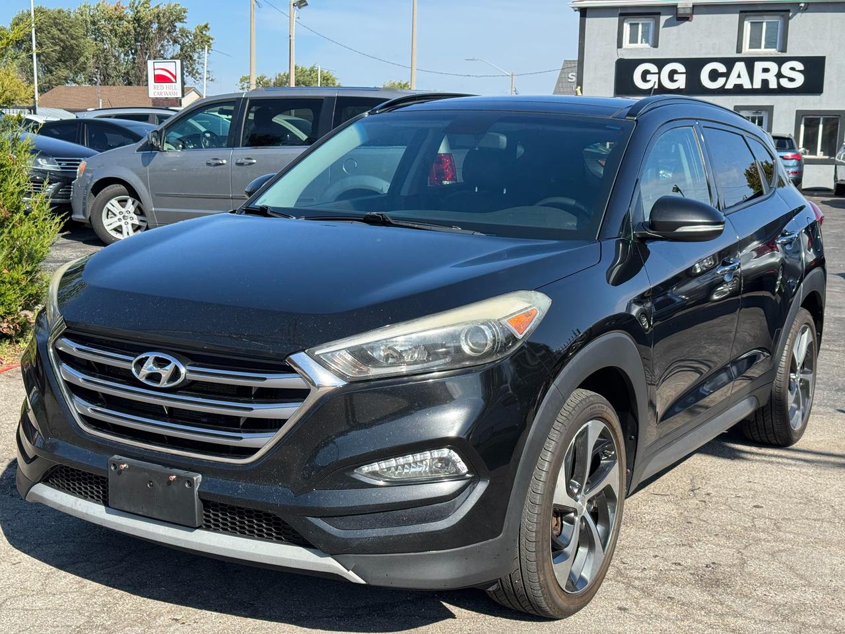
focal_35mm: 48
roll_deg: -1.0
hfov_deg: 39.7
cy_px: 317
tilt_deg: -9.4
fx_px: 1172
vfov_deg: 30.3
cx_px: 422
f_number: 1.78
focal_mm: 6.76
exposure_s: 1/1724
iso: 64
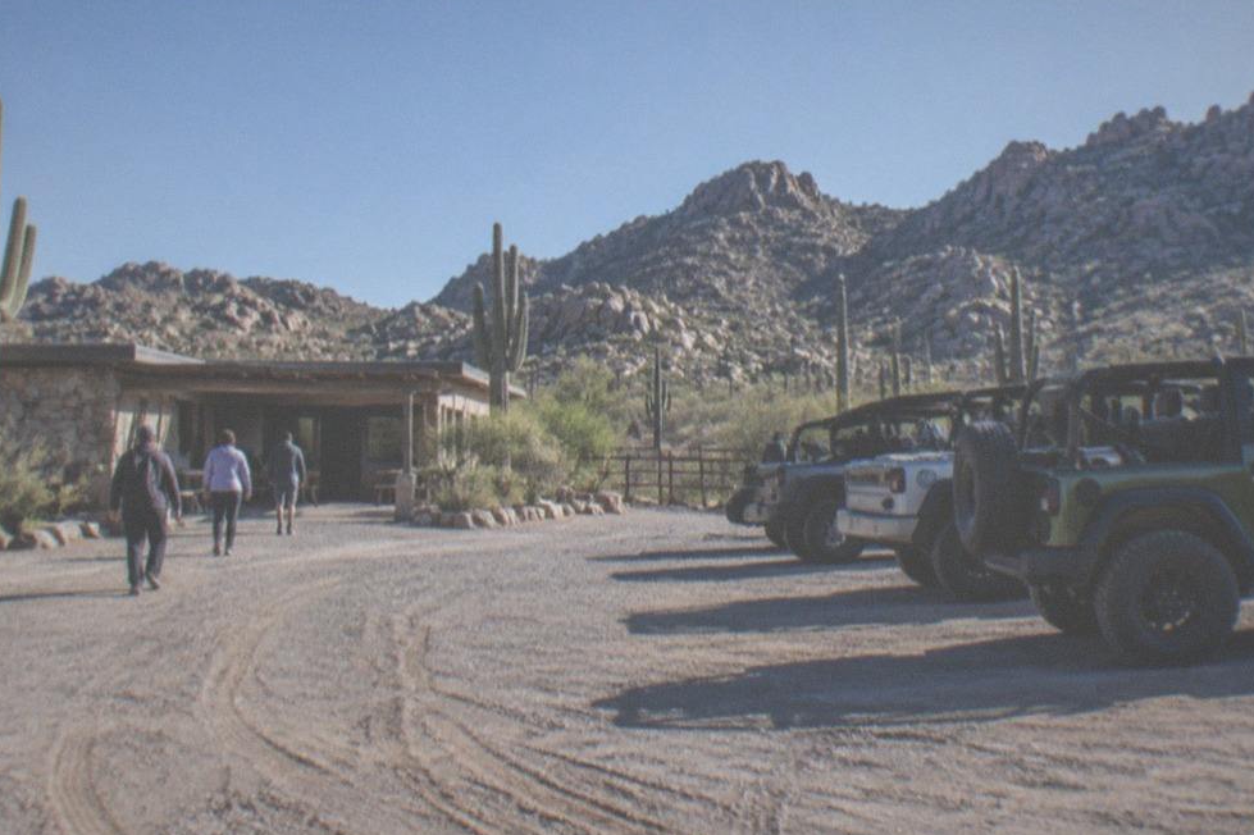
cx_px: 631
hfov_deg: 41.1
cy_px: 416
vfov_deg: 28.1
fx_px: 1671
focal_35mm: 48
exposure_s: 1/2000
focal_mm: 47
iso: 500
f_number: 4
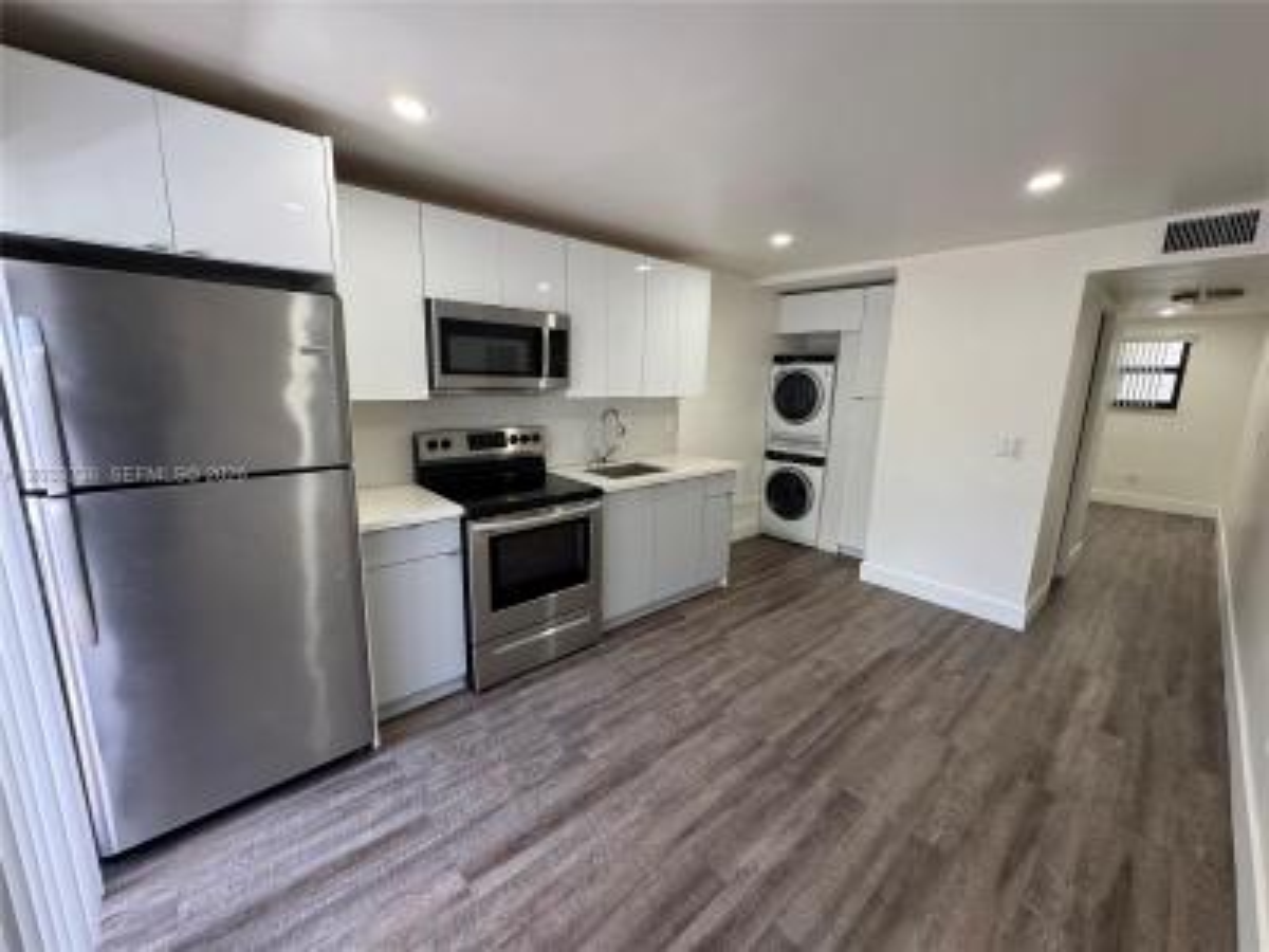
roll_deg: -1.3
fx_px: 513
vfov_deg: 85.7
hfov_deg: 102.1
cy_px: 476
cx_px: 634
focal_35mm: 14
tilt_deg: -10.9
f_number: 2.2
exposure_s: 1/120
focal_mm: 2.22
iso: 250
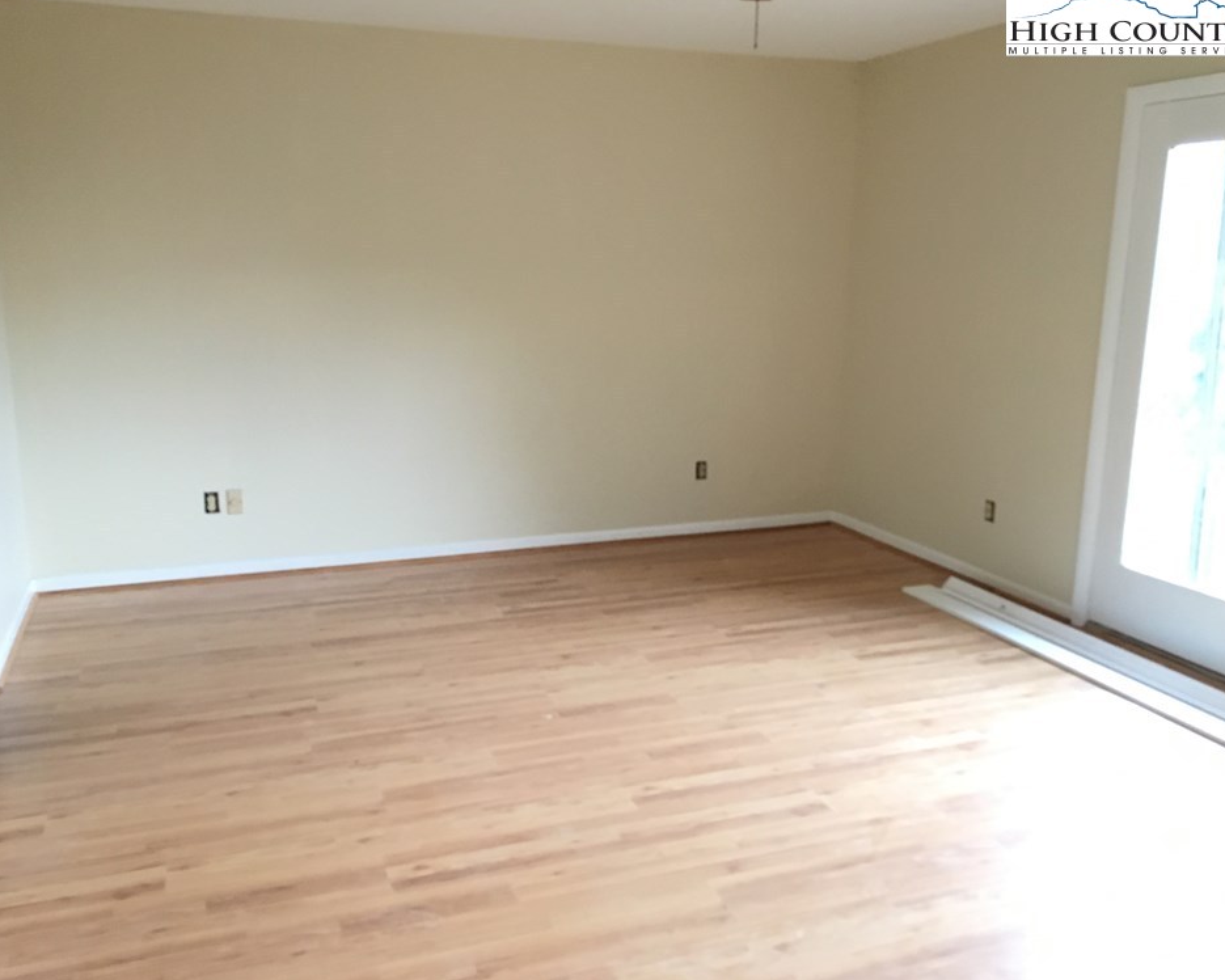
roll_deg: +0.0
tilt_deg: -11.7
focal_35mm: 31
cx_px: 603
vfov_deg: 47.1
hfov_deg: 57.2
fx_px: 1124
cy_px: 493
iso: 200
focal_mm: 4.15
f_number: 2.2
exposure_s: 1/24
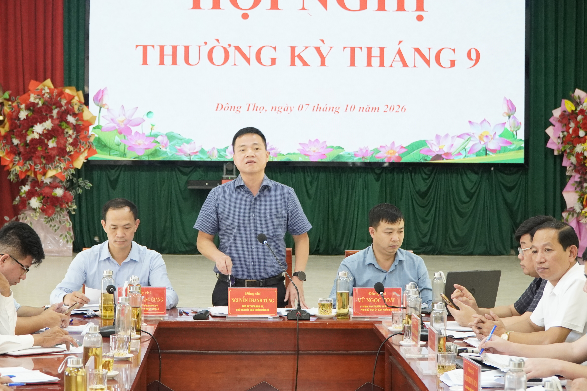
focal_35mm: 87
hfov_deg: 23.3
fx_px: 1418
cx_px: 235
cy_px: 168
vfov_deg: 15.7
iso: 1600
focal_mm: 46
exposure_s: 1/60
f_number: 5
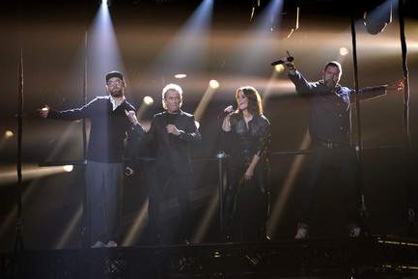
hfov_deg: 9.9
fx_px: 2416
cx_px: 211
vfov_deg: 6.6
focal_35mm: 208
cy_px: 139
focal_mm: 200
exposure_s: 1/100
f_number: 5.6
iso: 2000
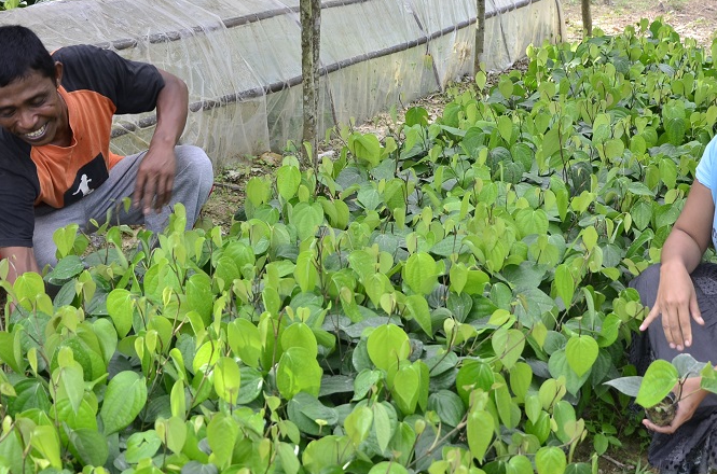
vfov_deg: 23.3
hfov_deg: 34.6
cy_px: 276
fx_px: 1148
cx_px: 413
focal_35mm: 58
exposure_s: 1/90
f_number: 4.8
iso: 100
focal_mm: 25
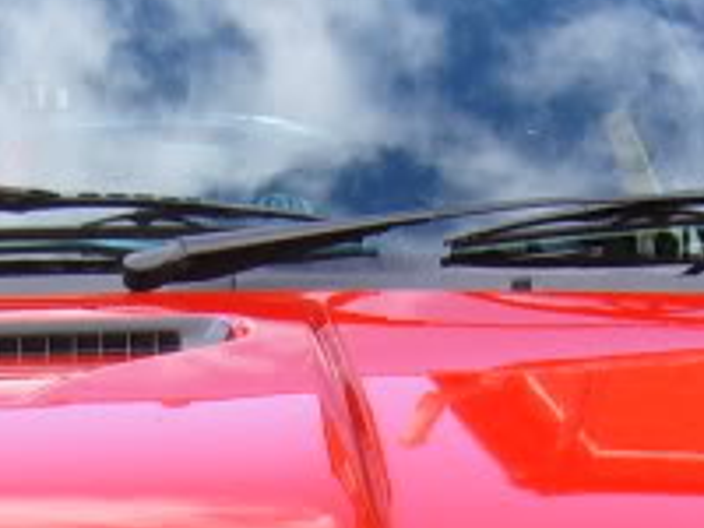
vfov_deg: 9.7
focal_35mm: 148
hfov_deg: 13.3
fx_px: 3010
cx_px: 218
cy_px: 859
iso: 63
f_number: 6
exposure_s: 1/60
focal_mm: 6.2
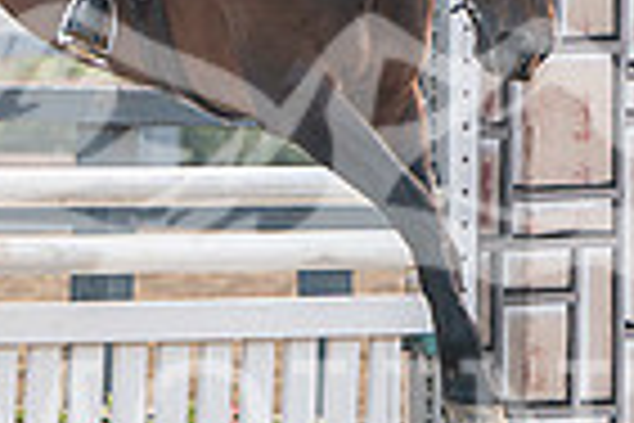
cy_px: 25
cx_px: 157
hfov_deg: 1.5
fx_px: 24389
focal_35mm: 1385
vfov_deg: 1.0
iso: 500
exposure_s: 1/800
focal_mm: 336
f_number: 5.6
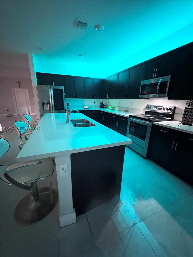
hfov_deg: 85.7
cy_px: 128
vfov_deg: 102.1
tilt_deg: -14.9
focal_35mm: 14
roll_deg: -0.3
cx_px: 96
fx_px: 104
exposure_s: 1/40
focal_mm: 2.22
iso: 1250
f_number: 2.2
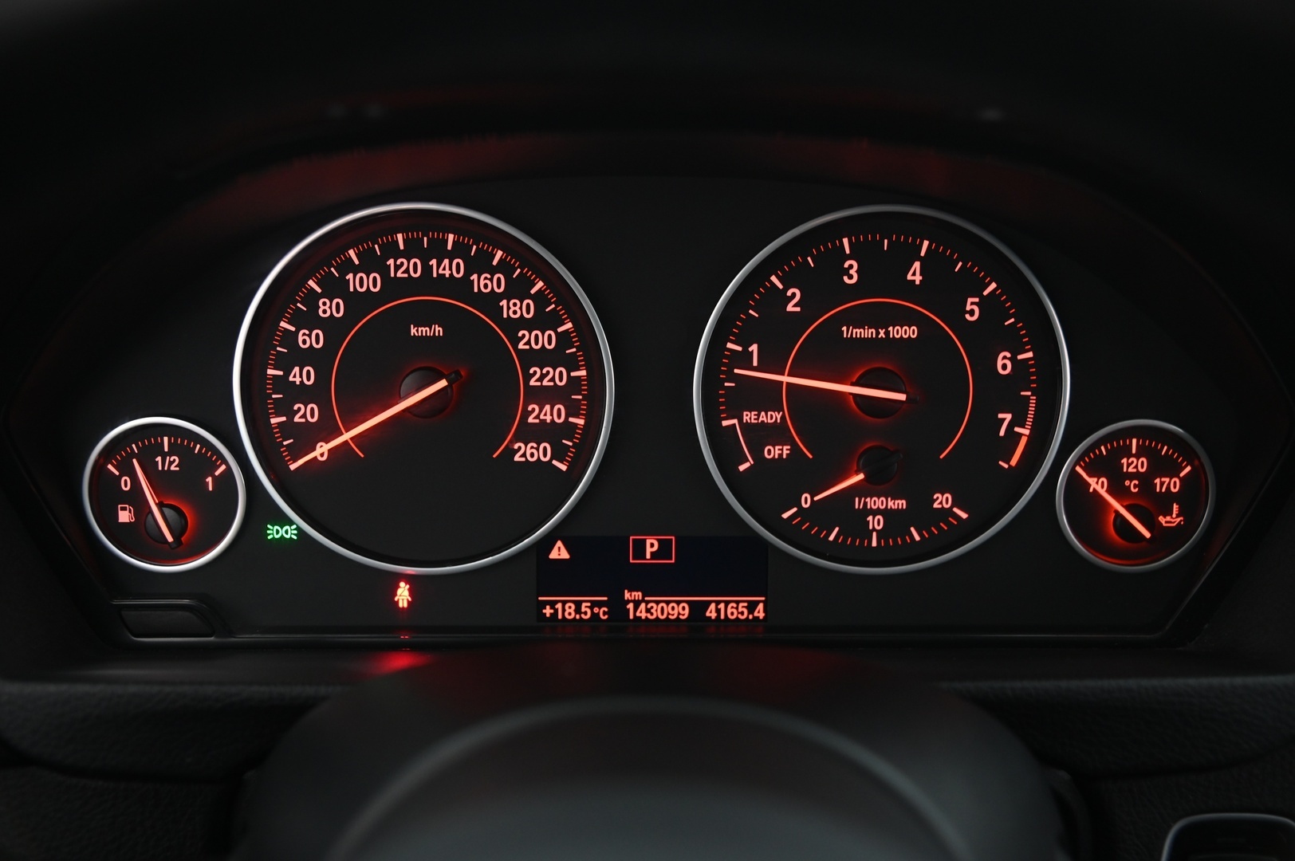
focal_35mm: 38
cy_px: 430
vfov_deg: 35.0
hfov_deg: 50.7
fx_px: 1366
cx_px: 648
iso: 2000
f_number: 4
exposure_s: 1/15
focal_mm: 38
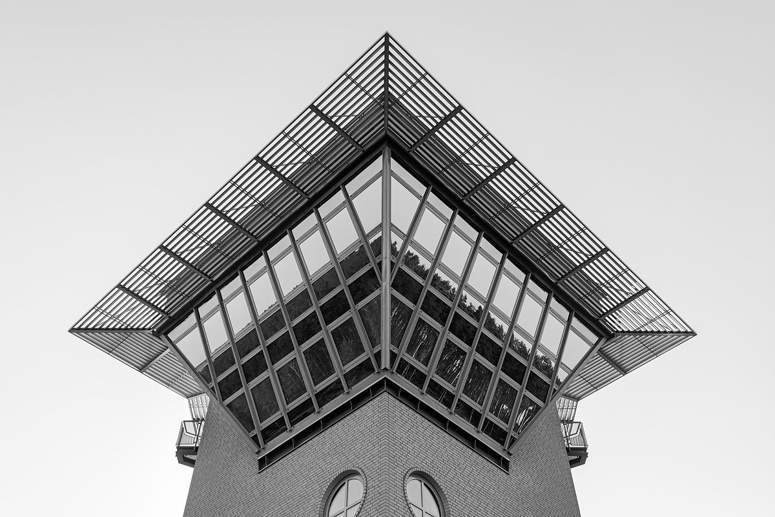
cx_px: 388
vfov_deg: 40.0
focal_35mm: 33
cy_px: 258
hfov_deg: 57.2
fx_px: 710
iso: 100
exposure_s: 1/400
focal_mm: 22
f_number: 7.1
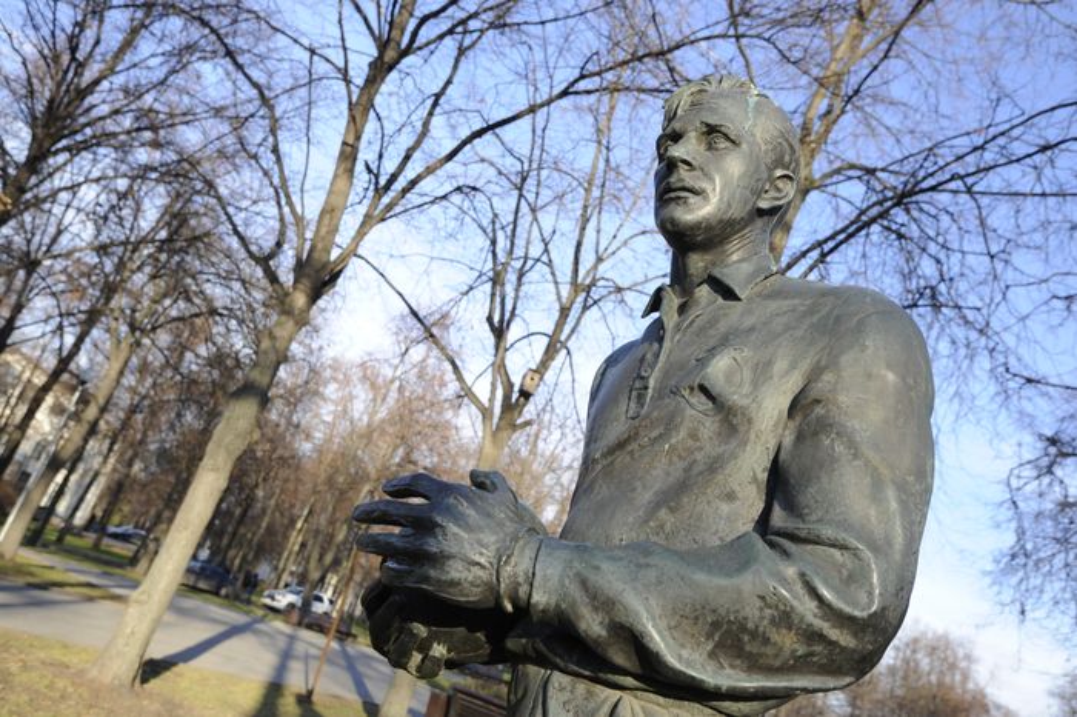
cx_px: 538
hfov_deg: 63.7
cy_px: 358
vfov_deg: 44.9
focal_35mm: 29
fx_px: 867
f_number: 5.6
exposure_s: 1/500
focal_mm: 29
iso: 400
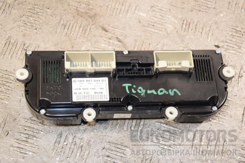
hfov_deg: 26.0
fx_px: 531
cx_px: 122
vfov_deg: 17.5
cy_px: 82
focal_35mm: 78
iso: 800
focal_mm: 52
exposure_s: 1/200
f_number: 5.6
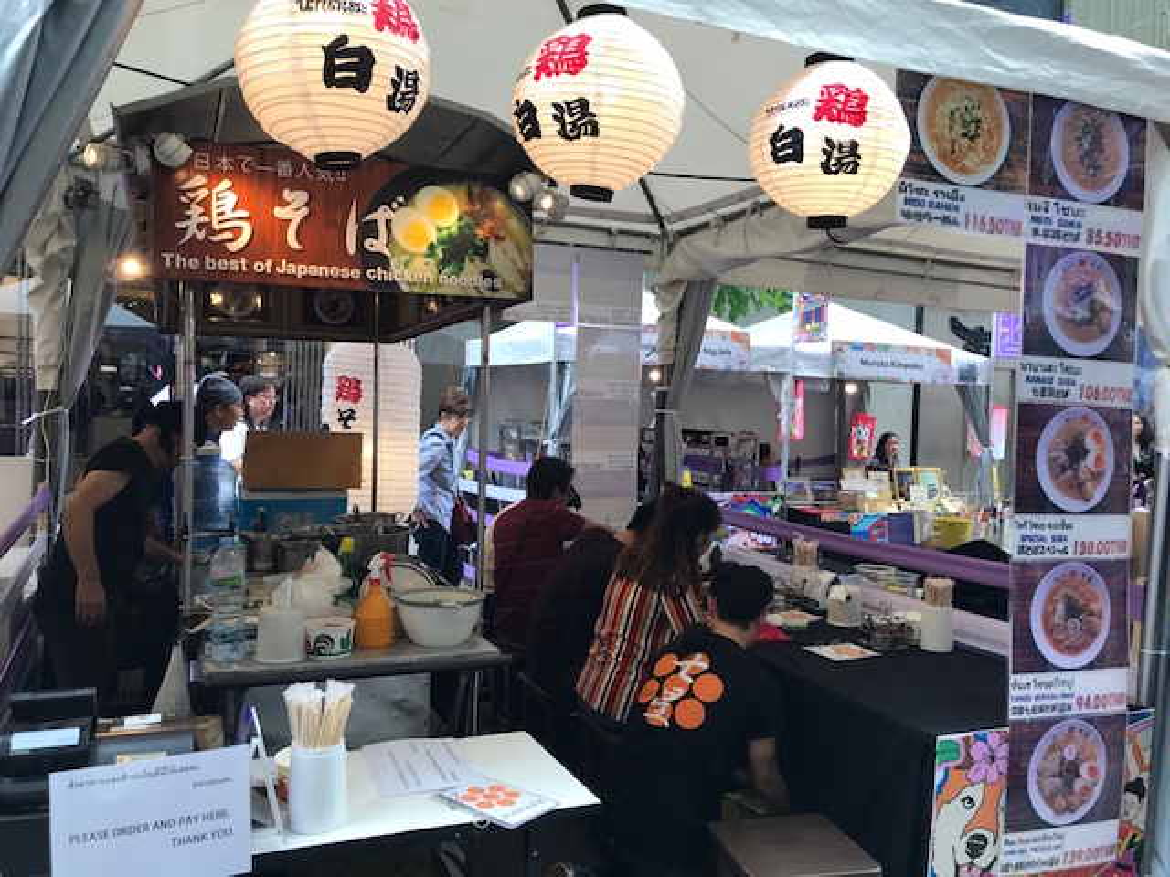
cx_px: 585
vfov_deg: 49.7
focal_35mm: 28
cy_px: 438
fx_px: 946
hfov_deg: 63.4
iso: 32
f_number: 1.8
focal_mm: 3.99
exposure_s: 1/100
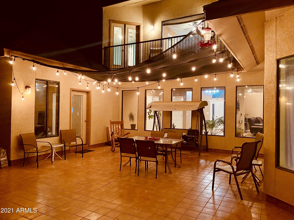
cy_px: 110
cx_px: 147
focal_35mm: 26
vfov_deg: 53.1
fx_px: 221
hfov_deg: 67.3
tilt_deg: +0.2
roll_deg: -1.0
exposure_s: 1/30
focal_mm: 4.25
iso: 640
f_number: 1.8
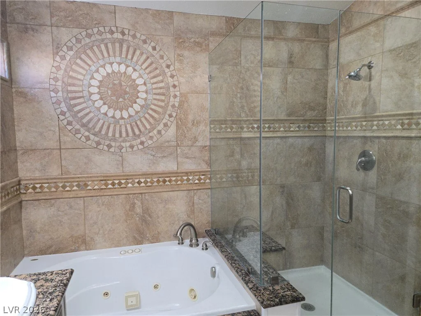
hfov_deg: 73.9
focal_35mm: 23
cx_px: 210
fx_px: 280
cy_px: 158
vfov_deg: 58.9
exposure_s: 1/120
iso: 400
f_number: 1.8
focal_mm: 5.4
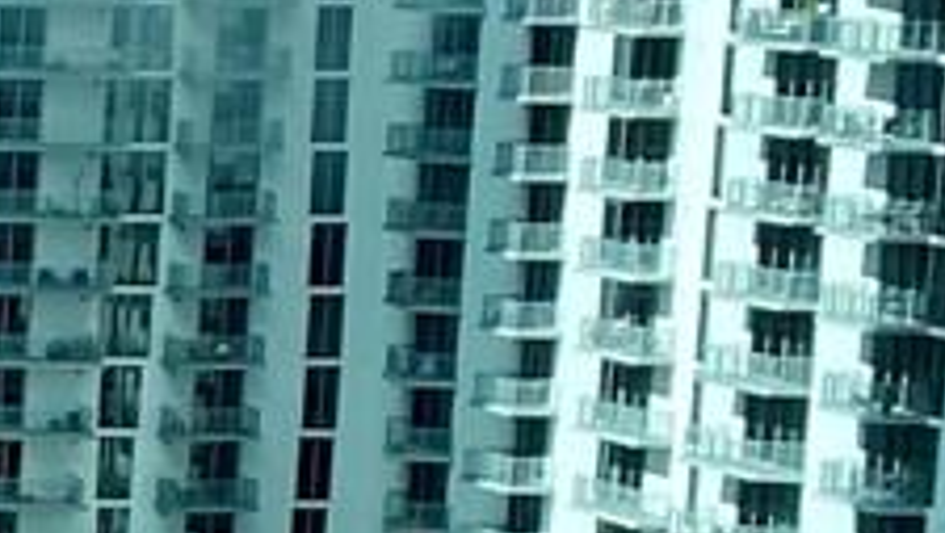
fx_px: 5041
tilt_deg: -7.3
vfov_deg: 6.0
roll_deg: -1.0
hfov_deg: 8.6
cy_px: 546
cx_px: -2003
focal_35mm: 201
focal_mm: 4.25
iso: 32
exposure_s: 1/1608
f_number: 1.8
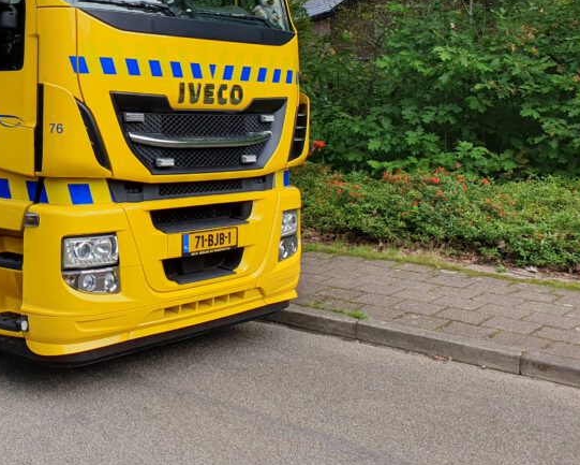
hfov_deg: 36.0
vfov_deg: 30.3
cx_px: 41
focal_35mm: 48
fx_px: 824
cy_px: 63
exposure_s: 1/560
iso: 50
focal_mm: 4.32
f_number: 2.4
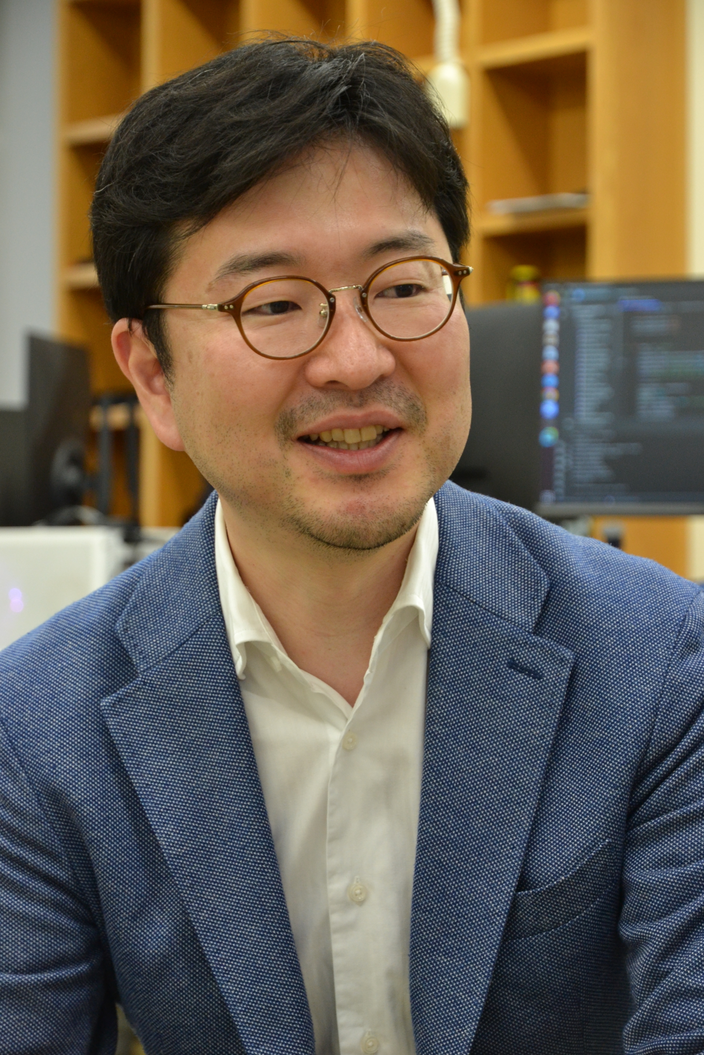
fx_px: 2992
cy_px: 528
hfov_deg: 13.4
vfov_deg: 20.0
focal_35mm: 102
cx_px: 352
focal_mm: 68
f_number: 5.6
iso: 1100
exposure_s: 1/60
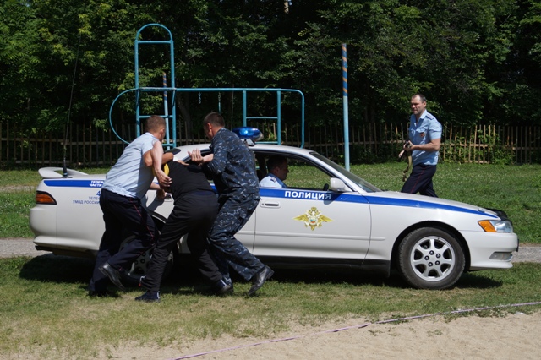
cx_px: 270
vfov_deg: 18.2
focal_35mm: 75
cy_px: 180
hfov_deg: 27.0
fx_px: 1126
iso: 100
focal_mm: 50
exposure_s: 1/500
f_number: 7.1
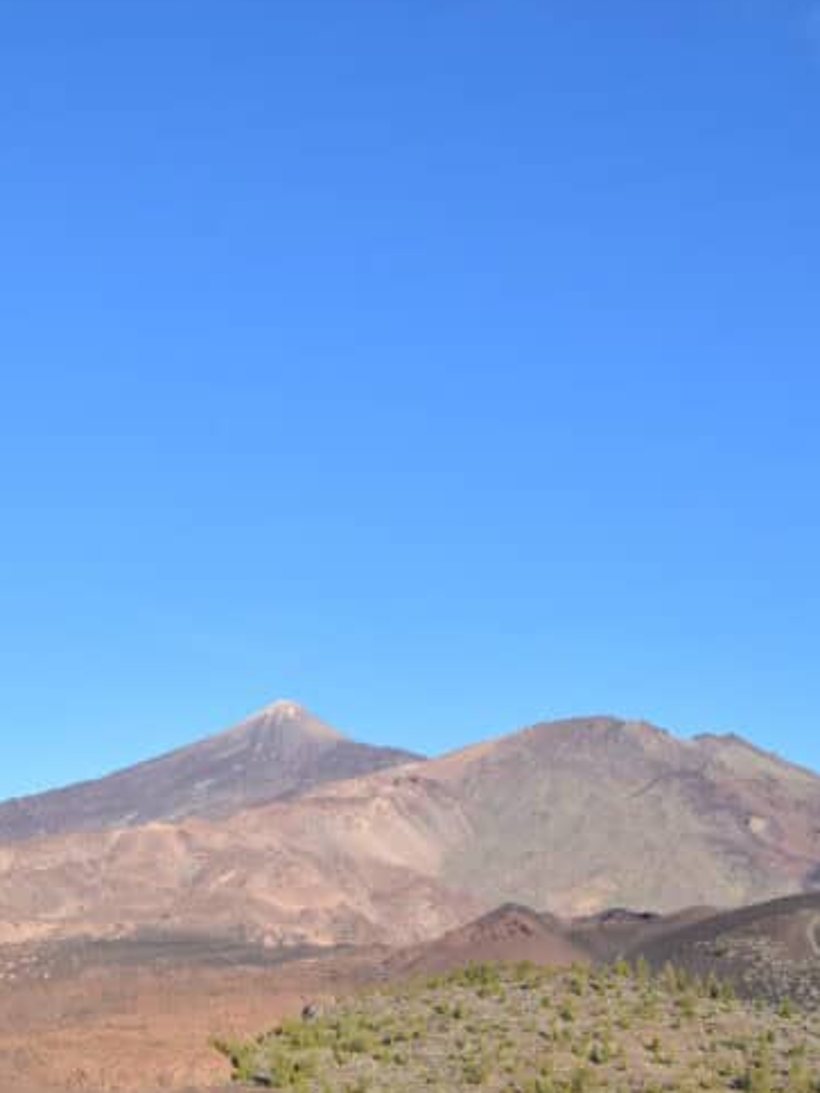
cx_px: 463
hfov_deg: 24.0
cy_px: 719
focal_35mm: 61
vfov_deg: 31.5
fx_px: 1927
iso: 400
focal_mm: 20
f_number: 11
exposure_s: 1/500
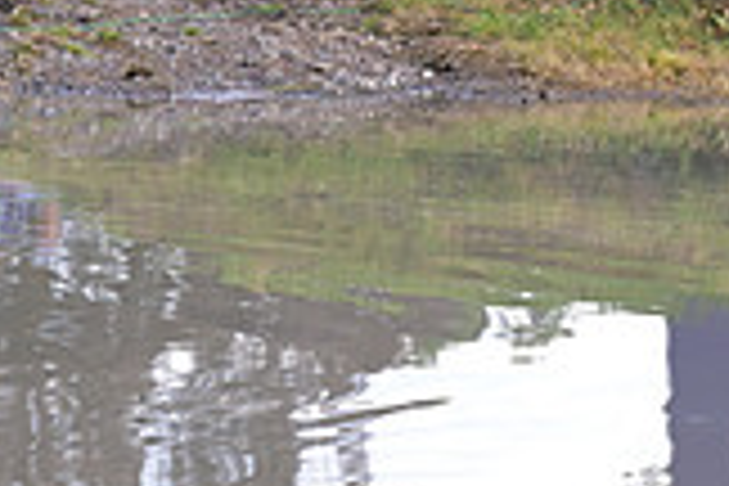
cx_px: 1156
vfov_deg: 3.5
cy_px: -88
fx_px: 7998
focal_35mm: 395
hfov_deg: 5.2
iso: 1600
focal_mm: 110
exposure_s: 1/1250
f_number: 5
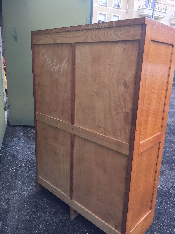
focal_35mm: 29
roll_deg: -2.0
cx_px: 88
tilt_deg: -16.5
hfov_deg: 48.2
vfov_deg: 61.7
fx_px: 195
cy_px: 117
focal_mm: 4.15
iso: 32
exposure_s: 1/100
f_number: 2.2
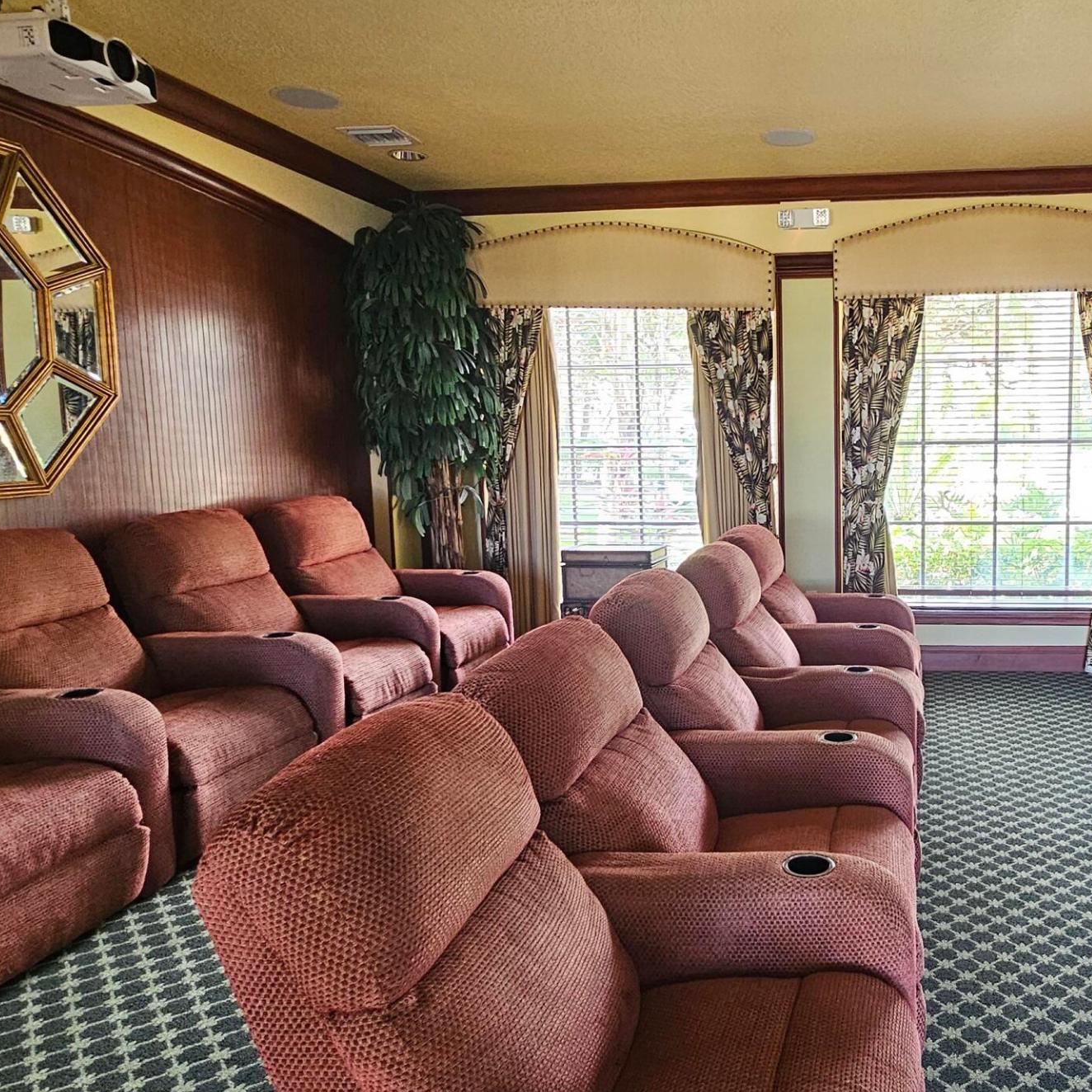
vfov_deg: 62.9
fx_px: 892
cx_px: 818
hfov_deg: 59.6
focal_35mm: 25
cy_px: 546
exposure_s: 1/30
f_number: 2.2
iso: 320
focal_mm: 2.2
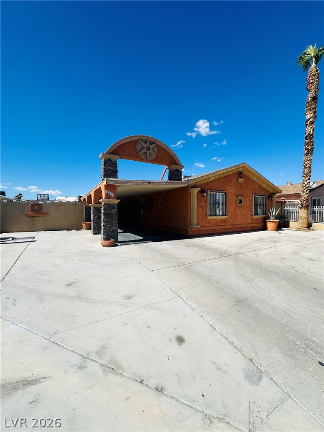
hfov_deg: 85.7
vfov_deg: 102.1
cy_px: 216
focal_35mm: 14
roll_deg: +0.2
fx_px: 175
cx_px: 162
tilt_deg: -4.4
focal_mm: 2.22
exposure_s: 1/2564
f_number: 2.2
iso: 40
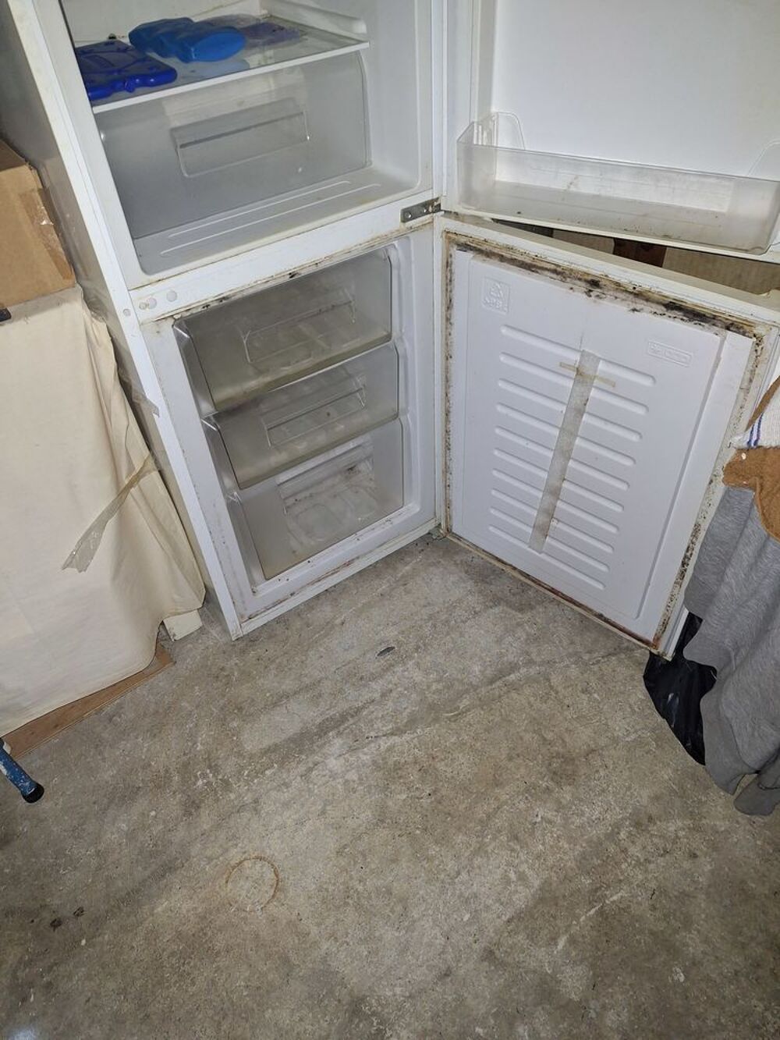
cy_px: 520
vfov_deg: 73.9
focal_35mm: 23
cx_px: 390
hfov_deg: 58.9
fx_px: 691
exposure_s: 1/33
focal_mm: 5.54
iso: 250
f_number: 1.8
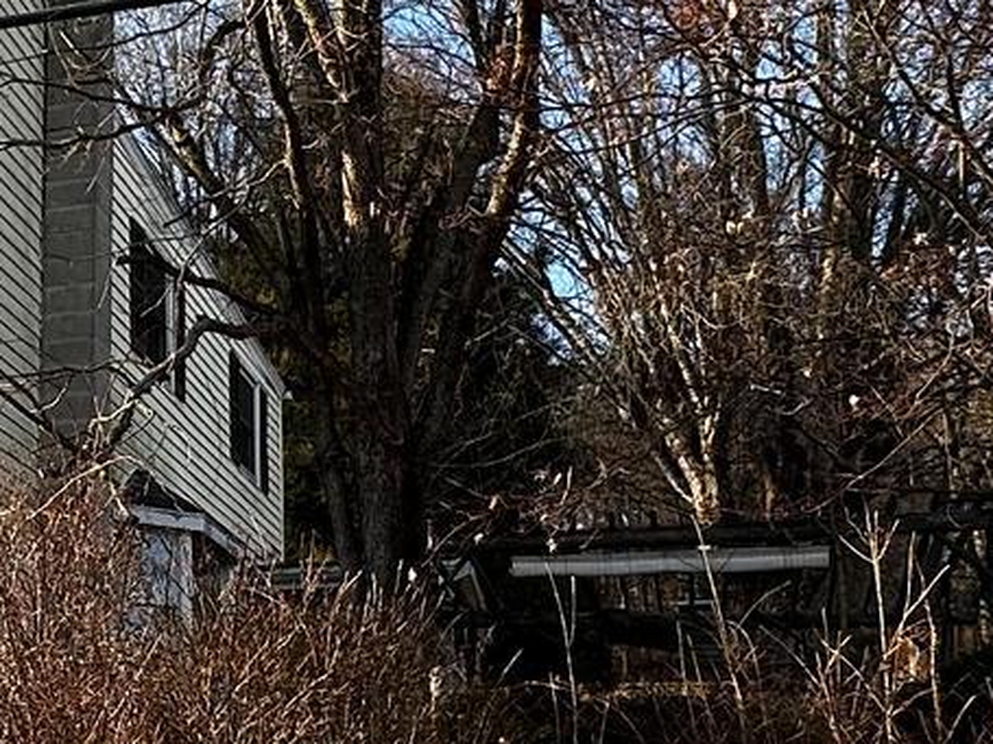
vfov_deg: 23.1
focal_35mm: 63
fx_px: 1807
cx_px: 0
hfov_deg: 28.8
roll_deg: +0.1
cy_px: 524
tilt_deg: +11.4
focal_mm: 2.22
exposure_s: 1/339
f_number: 2.2
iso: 40
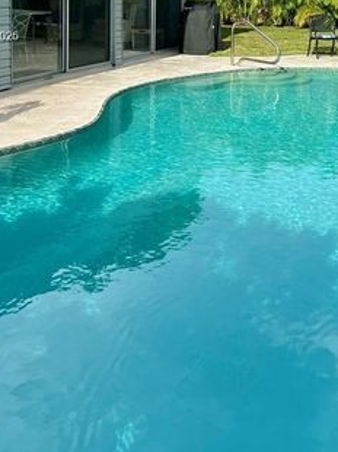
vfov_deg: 32.5
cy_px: 37
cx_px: 233
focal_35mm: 56
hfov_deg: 25.9
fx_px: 730
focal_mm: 5.7
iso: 50
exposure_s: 1/4831
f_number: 1.5
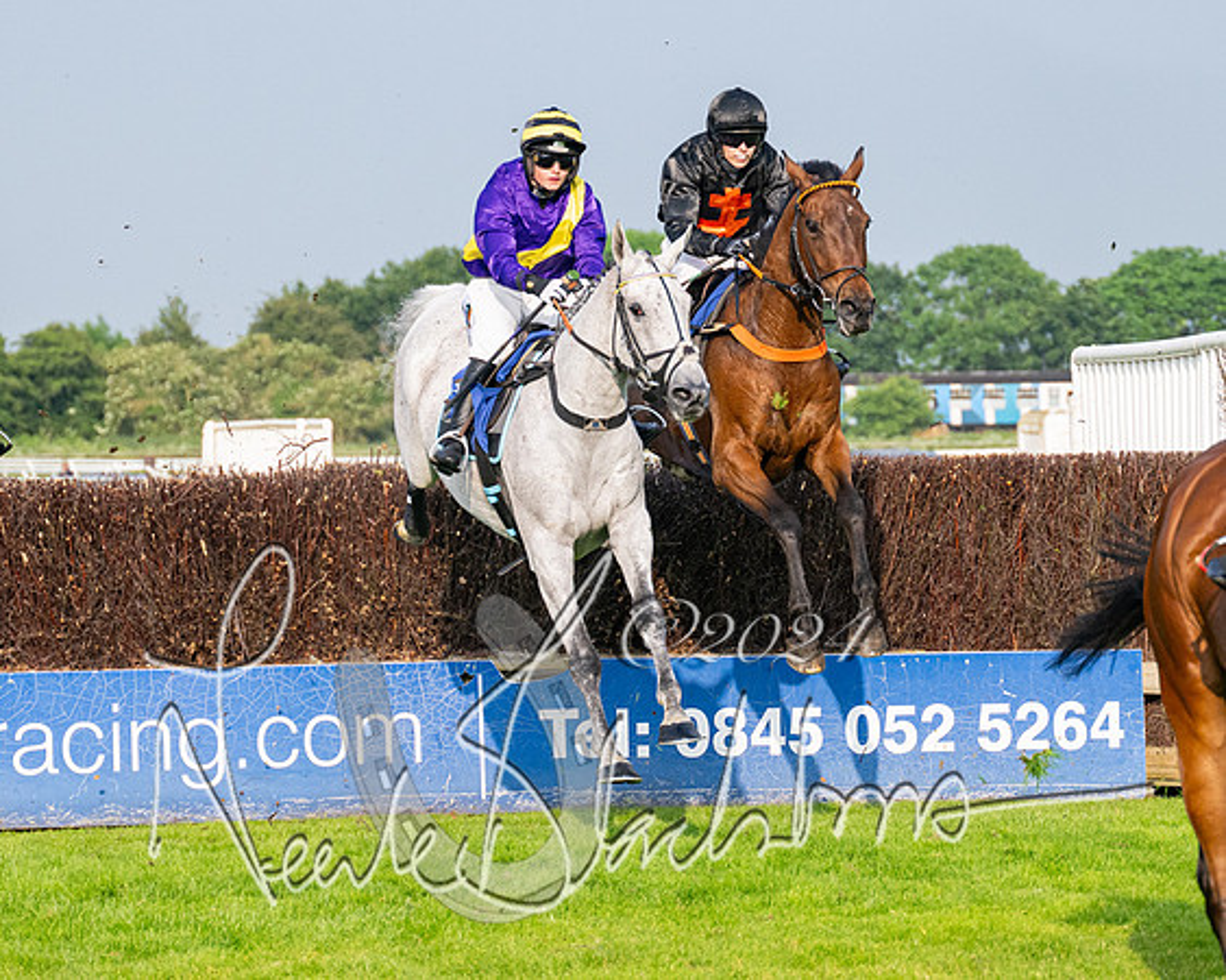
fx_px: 7275
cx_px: 500
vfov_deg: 7.7
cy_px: 430
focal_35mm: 201
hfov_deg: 9.6
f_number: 4
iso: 400
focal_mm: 98
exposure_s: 1/4000
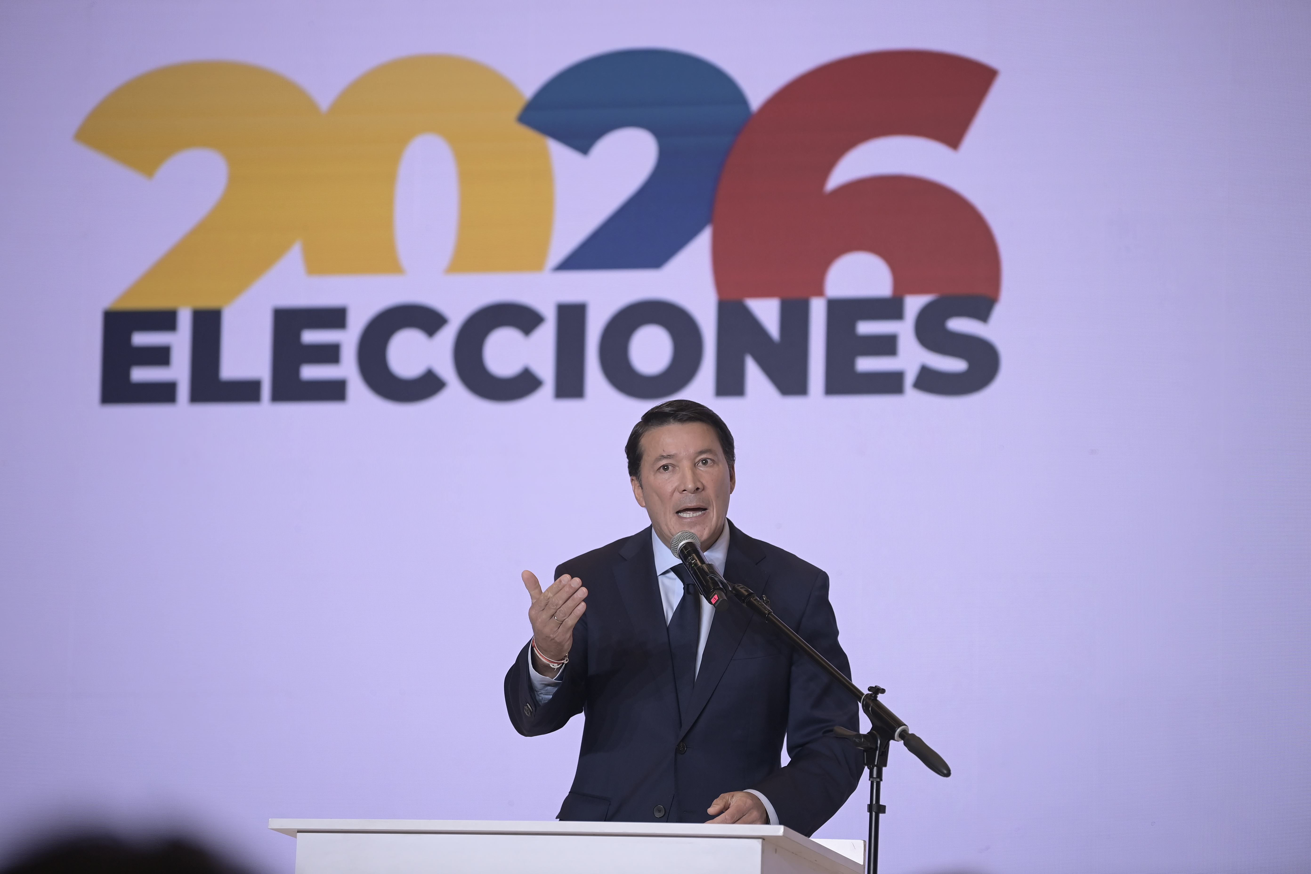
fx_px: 5462
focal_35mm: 150
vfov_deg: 9.1
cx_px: 656
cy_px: 437
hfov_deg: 13.7
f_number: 2.8
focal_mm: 150
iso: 1000
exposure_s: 1/400
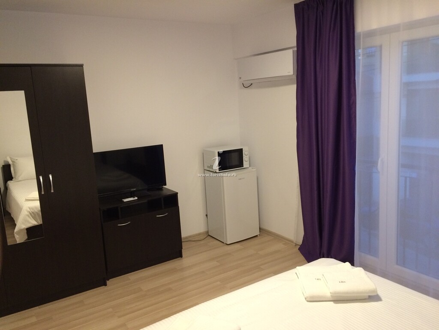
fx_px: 368
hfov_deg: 61.7
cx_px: 220
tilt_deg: -10.2
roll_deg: +3.0
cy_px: 165
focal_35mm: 29
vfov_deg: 48.2
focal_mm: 4.15
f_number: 2.2
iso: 200
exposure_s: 1/30
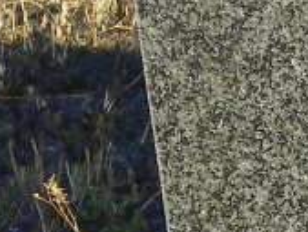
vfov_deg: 2.5
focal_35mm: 589
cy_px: 263
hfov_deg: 3.3
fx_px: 5244
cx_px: 694
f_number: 4.5
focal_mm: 14.7
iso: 64
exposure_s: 1/200
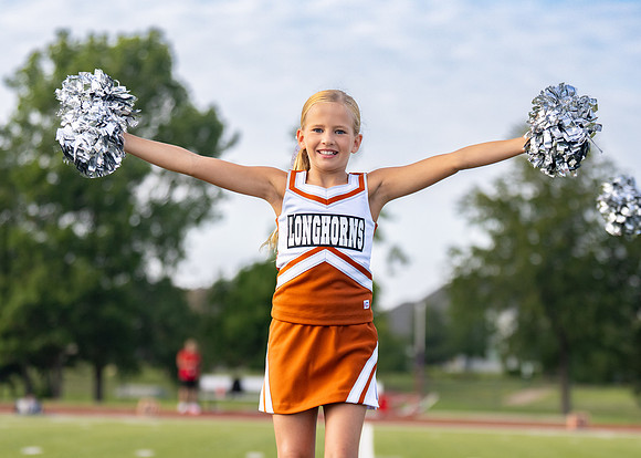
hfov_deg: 14.3
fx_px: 2554
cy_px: 275
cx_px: 350
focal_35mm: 140
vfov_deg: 10.2
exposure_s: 1/3200
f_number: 2.8
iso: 400
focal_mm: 93
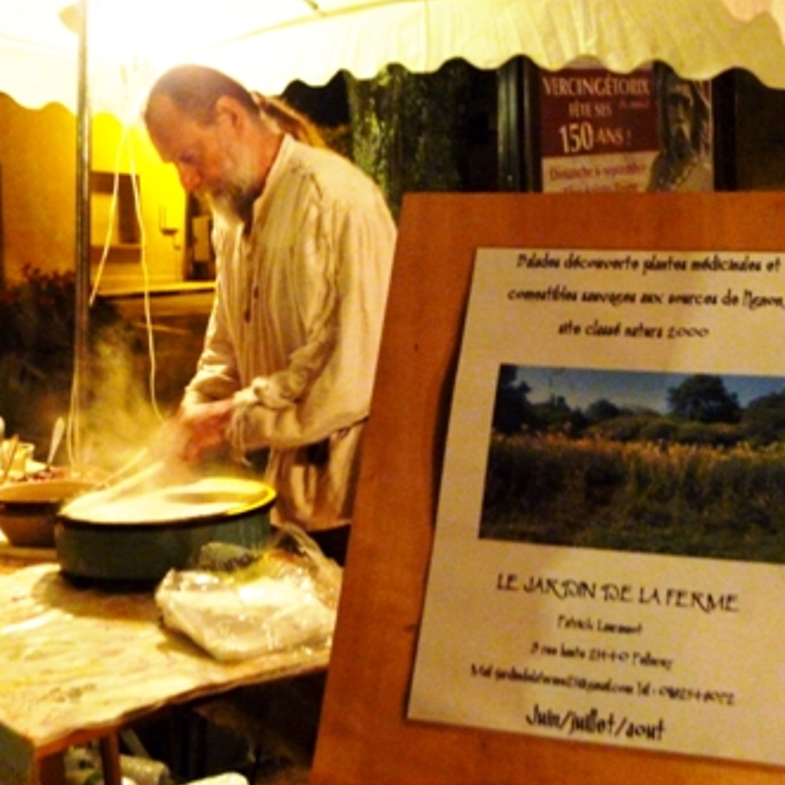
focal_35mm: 49
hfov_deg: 34.5
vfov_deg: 34.7
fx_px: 1257
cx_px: 491
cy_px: 391
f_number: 3.8
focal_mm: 7.4
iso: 800
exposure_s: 1/5
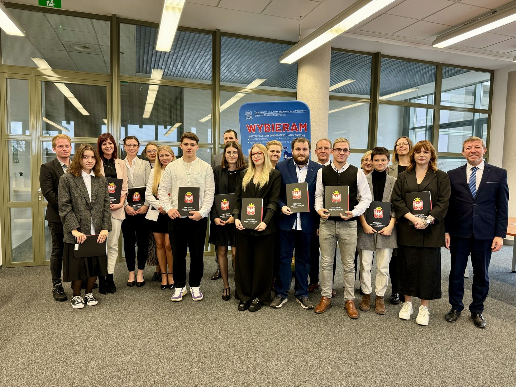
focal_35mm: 24
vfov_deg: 56.8
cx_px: 258
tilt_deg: -4.3
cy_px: 194
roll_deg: -1.5
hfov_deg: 71.6
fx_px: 358
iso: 125
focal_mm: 6.76
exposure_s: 1/50
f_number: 1.78
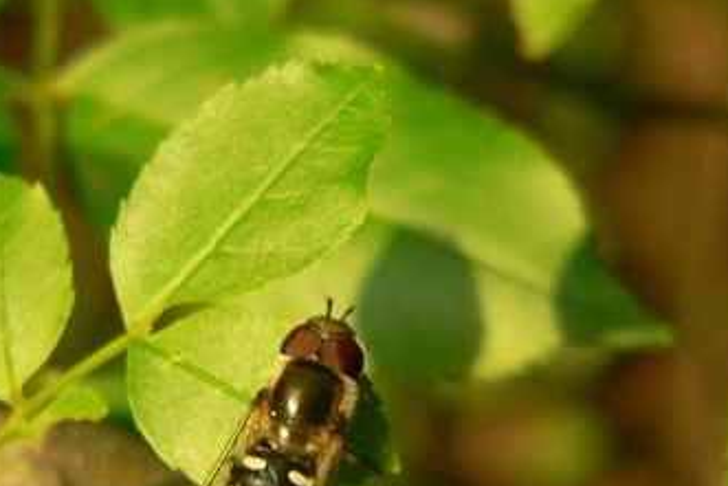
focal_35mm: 165
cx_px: 304
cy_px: 435
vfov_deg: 8.3
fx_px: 3338
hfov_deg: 12.4
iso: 150
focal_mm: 13.6
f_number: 2.8
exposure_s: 1/100
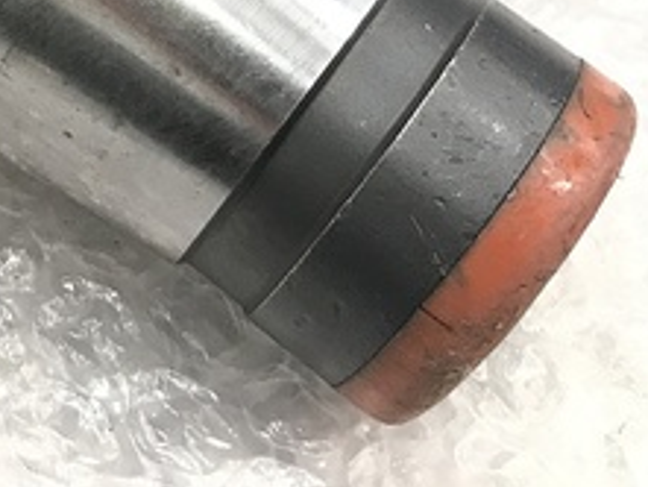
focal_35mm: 81
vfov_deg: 16.8
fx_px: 1517
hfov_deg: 22.2
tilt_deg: -43.9
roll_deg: -1.4
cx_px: -132
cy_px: -205
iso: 40
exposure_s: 1/17
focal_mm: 3.99
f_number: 1.8
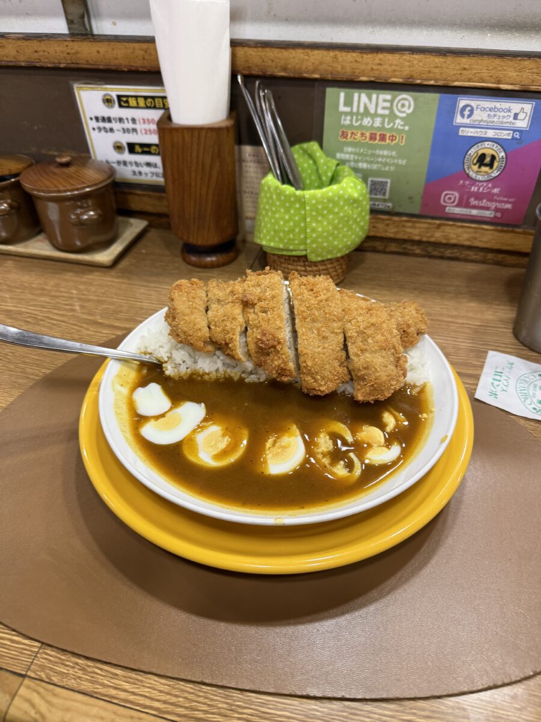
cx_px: 270
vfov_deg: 71.6
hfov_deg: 56.8
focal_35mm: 24
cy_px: 361
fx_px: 500
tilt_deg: -38.8
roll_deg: +0.3
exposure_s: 1/50
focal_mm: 6.76
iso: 160
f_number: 1.78
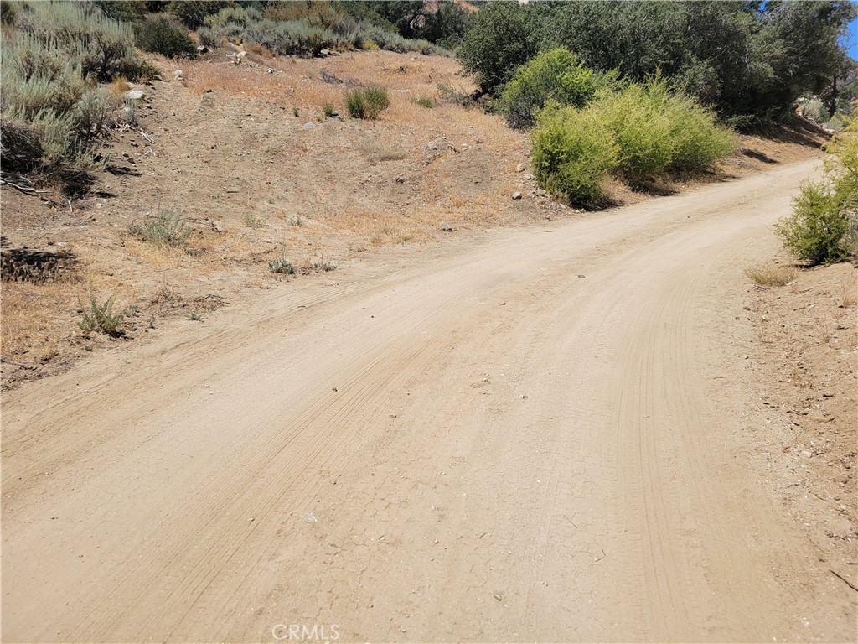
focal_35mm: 26
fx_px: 644
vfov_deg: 53.1
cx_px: 429
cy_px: 322
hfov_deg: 67.3
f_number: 1.8
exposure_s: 1/4432
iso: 40
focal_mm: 5.4
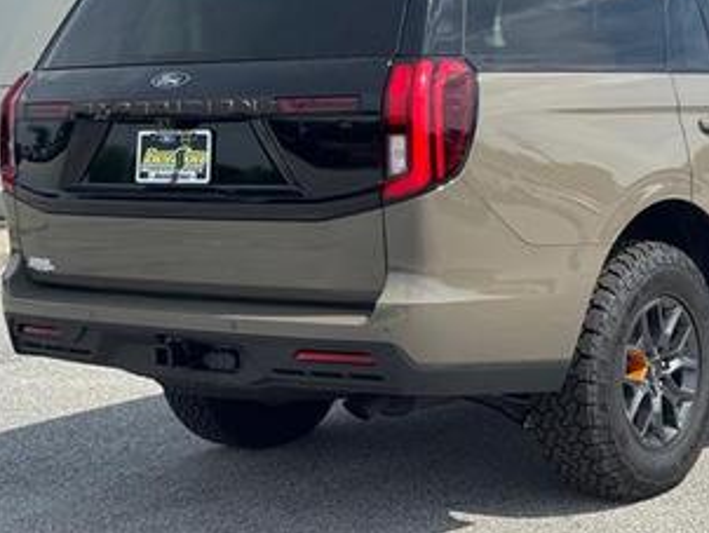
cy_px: 193
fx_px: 1640
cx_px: 531
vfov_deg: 18.4
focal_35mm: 80
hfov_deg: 24.1
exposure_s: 1/3096
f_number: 1.78
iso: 64
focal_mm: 6.76
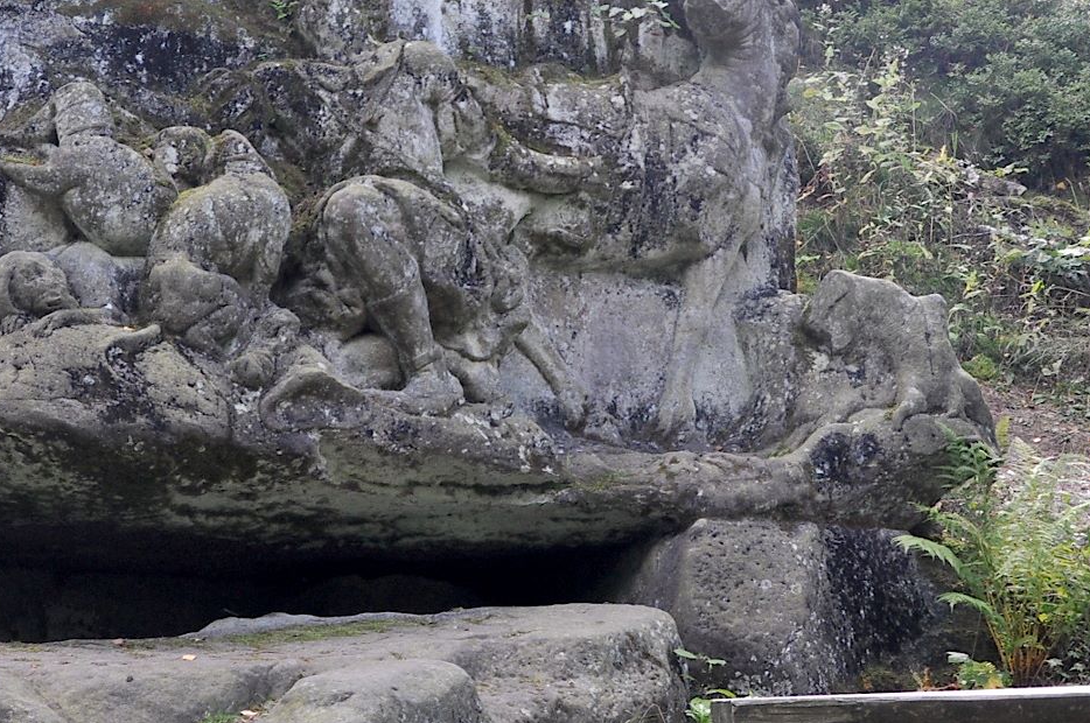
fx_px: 2237
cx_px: 491
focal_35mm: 74
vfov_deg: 18.3
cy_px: 238
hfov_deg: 27.4
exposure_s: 1/60
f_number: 8
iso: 500
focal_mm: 24
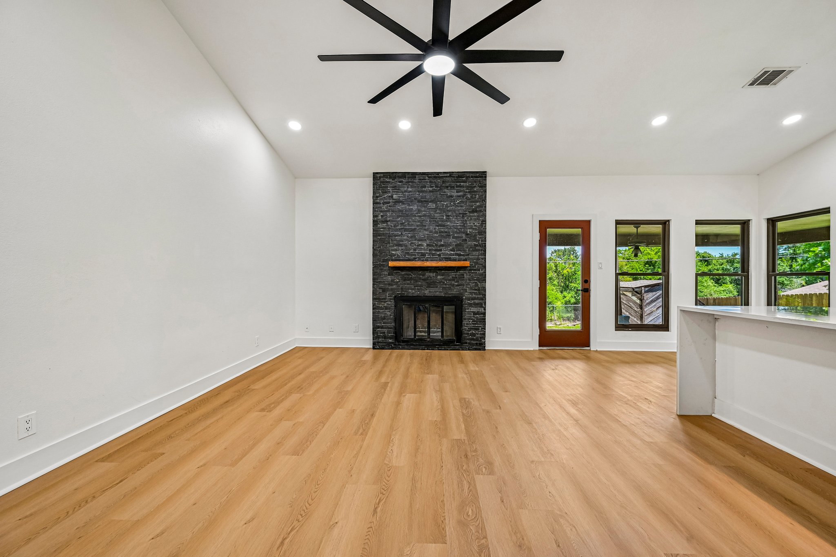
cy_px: 278
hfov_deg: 104.3
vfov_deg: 81.2
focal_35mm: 14
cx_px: 418
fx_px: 325
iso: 200
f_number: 8
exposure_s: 1/15
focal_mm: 14
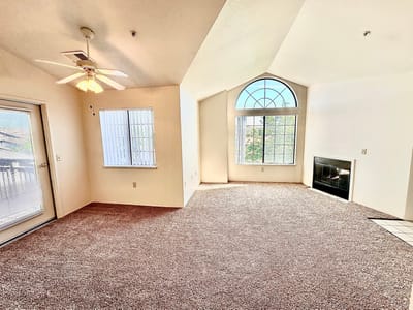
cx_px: 206
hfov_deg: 102.1
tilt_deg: -6.5
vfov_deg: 85.7
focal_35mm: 14
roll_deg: +0.8
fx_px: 167
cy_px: 155
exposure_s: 1/152
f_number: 2.2
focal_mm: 2.22
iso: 40
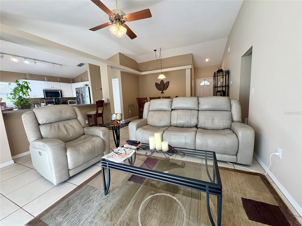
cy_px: 113
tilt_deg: -6.4
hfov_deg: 102.1
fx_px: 122
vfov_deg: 85.7
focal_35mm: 14
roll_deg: +3.0
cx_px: 151
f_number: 2.2
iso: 320
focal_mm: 2.22
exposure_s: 1/120
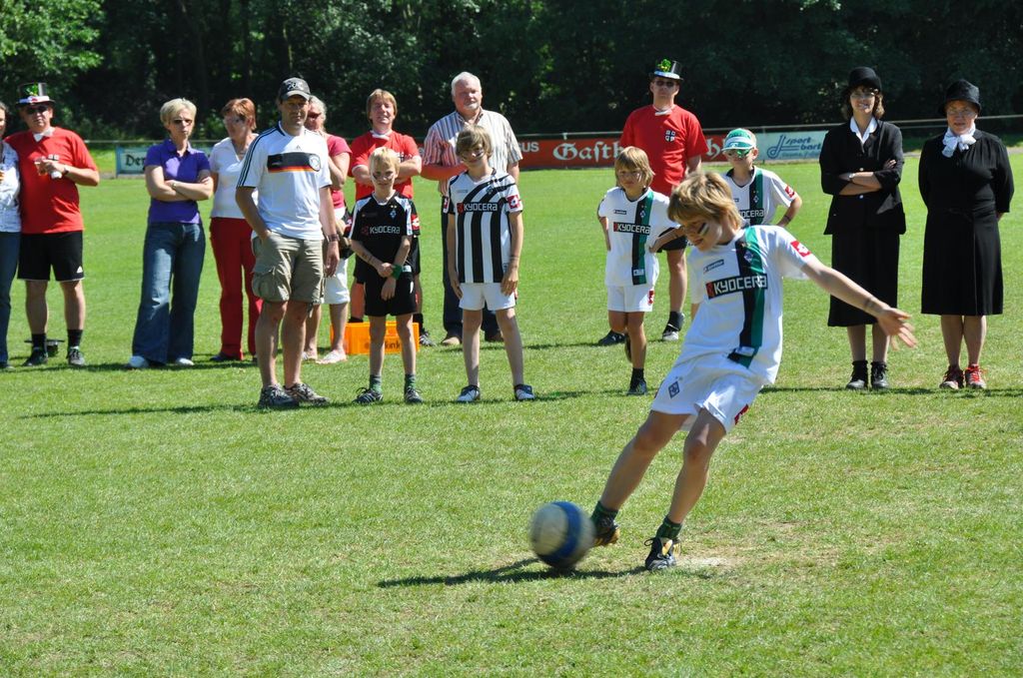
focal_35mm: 142
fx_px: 4042
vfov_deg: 9.6
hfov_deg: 14.4
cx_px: 512
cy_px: 339
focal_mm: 95
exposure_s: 1/320
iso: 200
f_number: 9
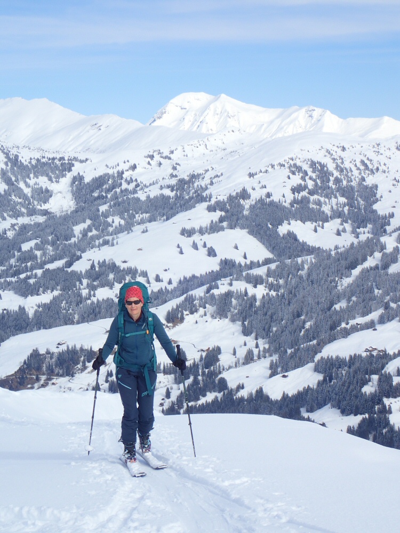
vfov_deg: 21.5
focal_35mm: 91
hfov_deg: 16.2
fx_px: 1402
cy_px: 266
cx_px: 200
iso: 100
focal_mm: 16.48
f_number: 6.3
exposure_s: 1/500
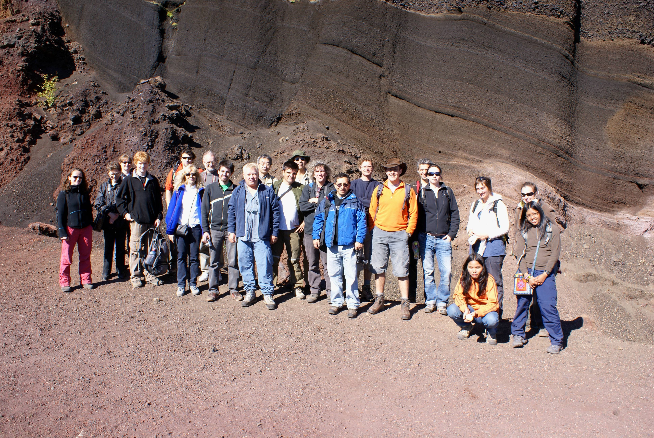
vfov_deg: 43.7
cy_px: 219
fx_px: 546
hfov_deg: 61.9
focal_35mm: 30
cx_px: 327
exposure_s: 1/100
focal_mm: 20
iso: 100
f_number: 10
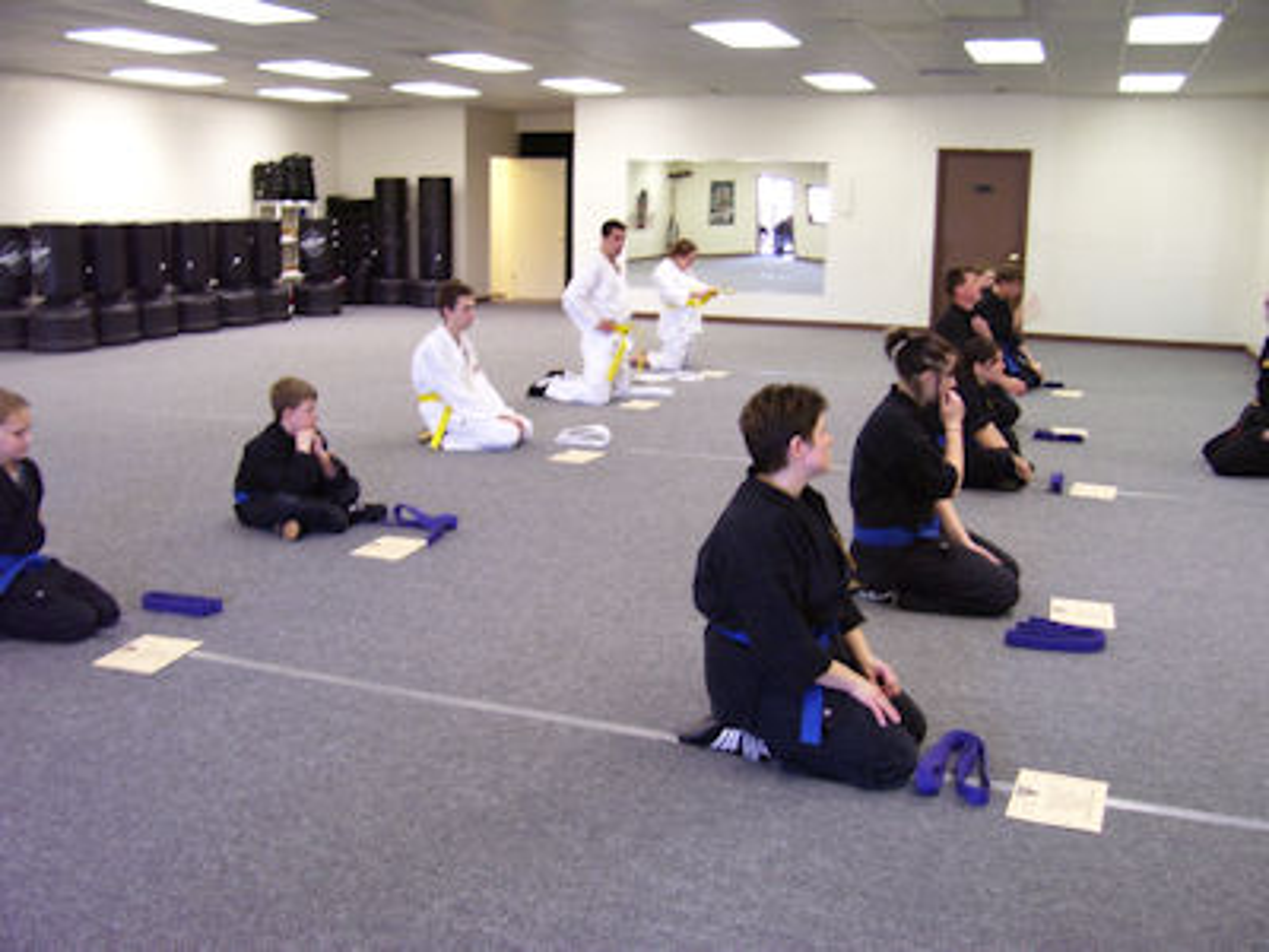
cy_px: 476
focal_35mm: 34
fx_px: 1246
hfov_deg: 54.0
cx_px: 634
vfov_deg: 41.8
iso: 160
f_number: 2.7
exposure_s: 1/15
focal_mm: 5.6
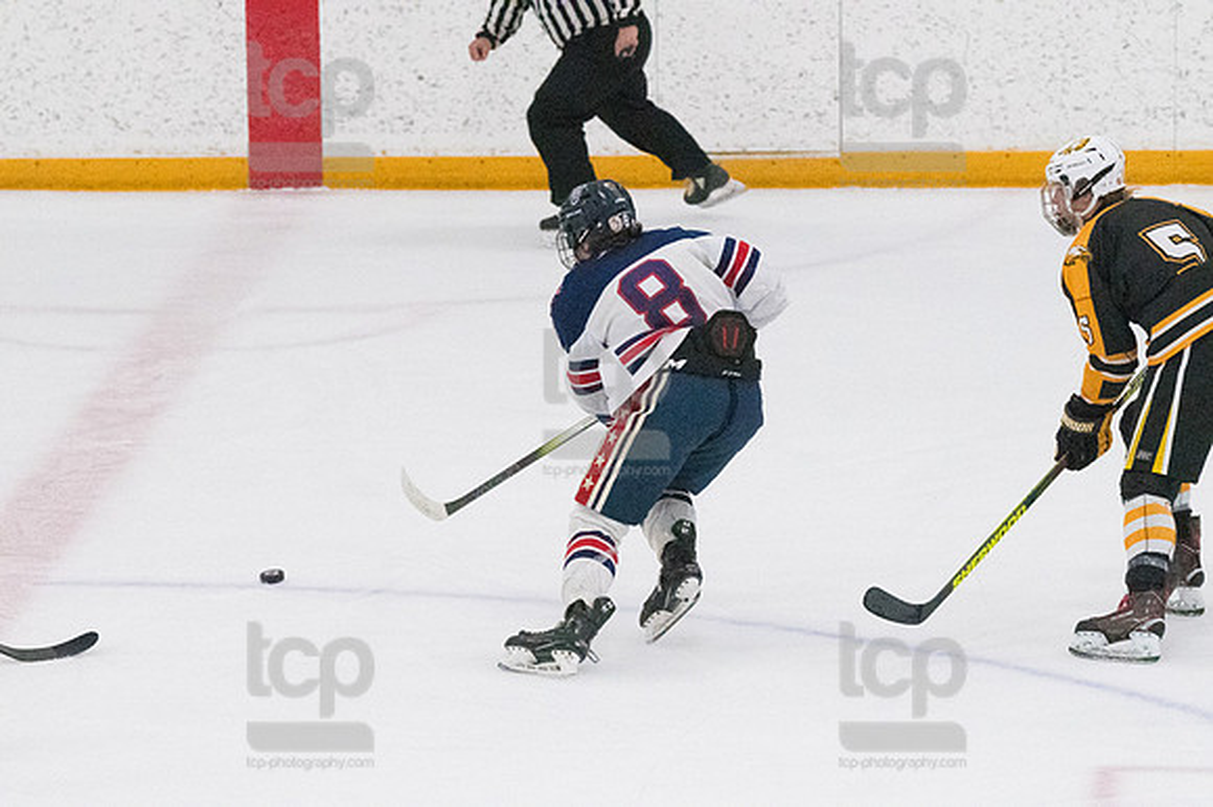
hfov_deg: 8.6
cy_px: 404
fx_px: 8082
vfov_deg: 5.7
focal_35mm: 240
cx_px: 606
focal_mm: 160
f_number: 5
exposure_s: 1/1600
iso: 8000
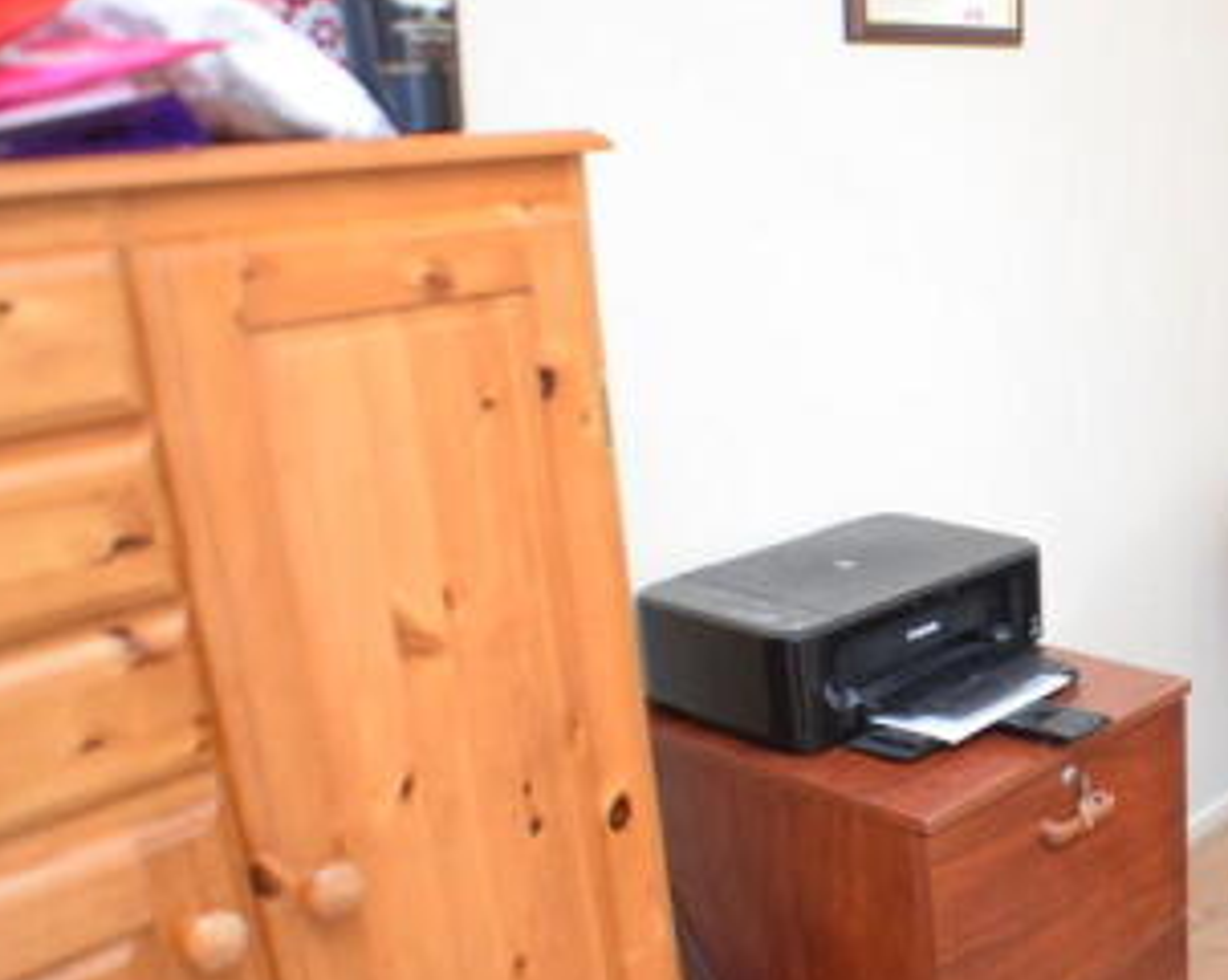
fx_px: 1997
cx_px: 1222
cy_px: 588
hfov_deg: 31.6
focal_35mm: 55
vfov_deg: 27.5
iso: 1800
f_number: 3.5
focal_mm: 18
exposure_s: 1/60
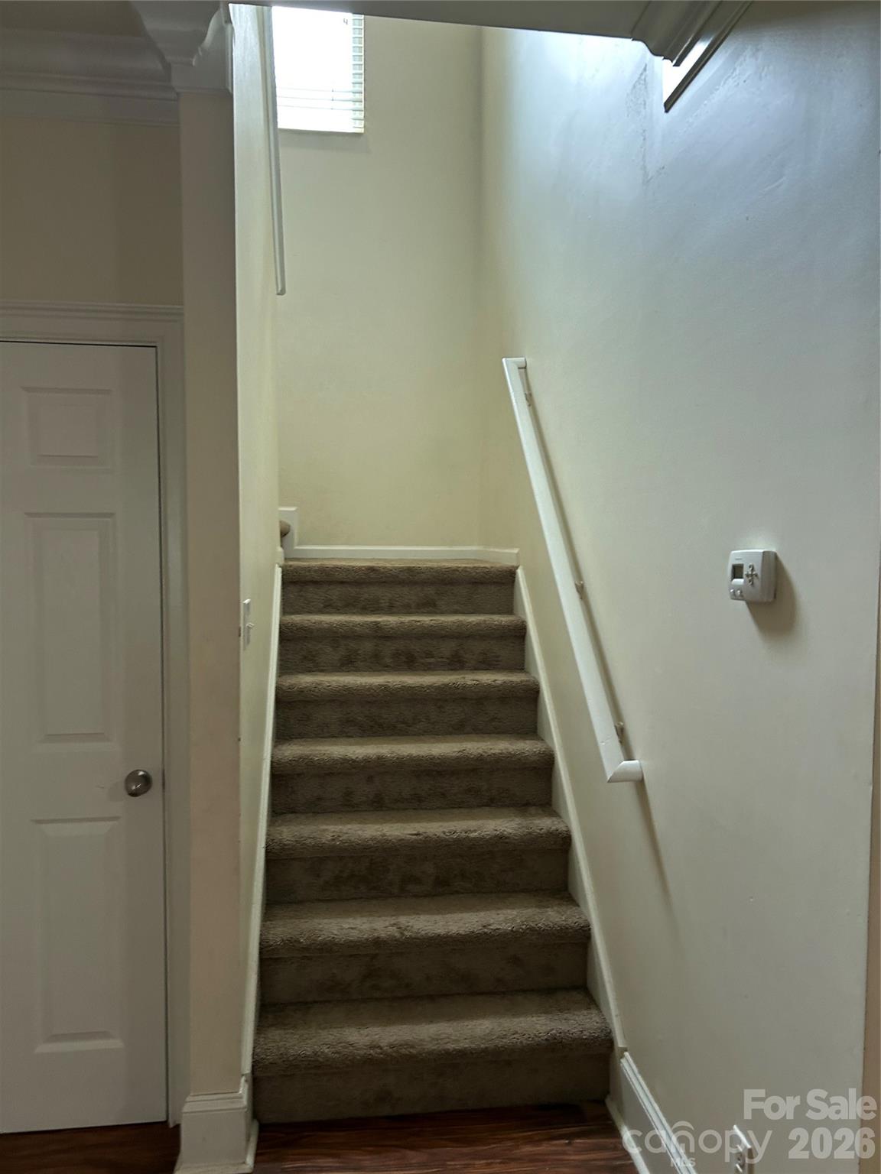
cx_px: 440
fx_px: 882
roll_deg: +0.2
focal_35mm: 26
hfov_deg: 53.1
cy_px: 587
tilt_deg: -8.4
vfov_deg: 67.3
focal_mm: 5.7
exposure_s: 1/60
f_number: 1.5
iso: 160
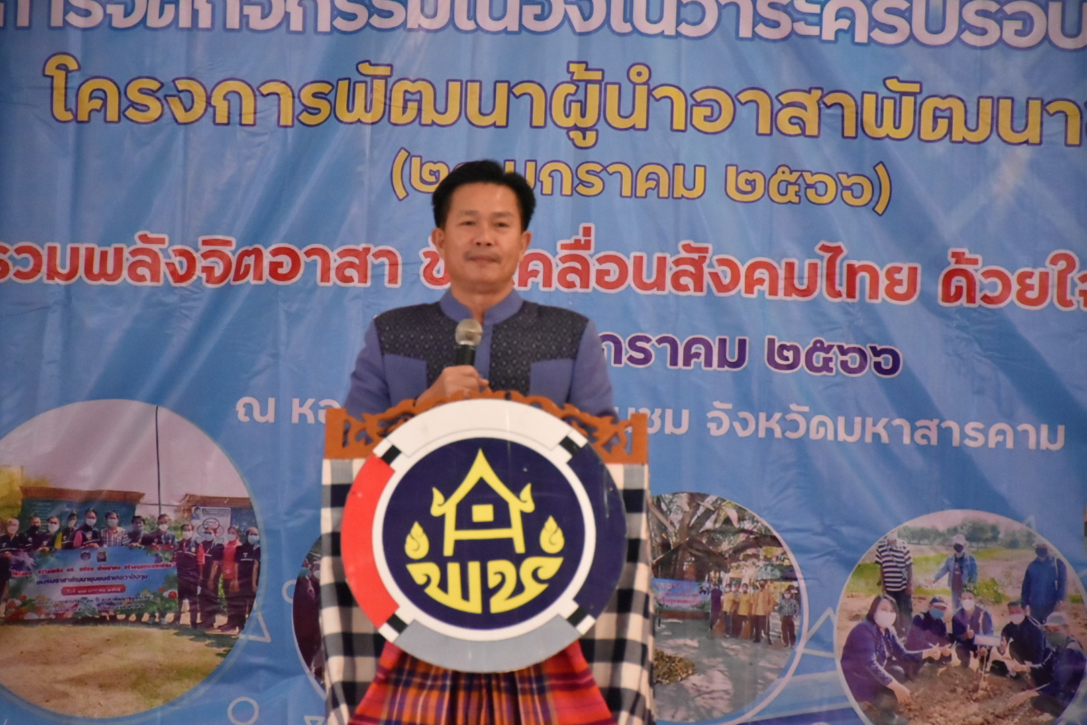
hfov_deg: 12.2
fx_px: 5072
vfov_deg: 8.2
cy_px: 362
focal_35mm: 168
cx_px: 544
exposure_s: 1/400
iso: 4000
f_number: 5.6
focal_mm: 112
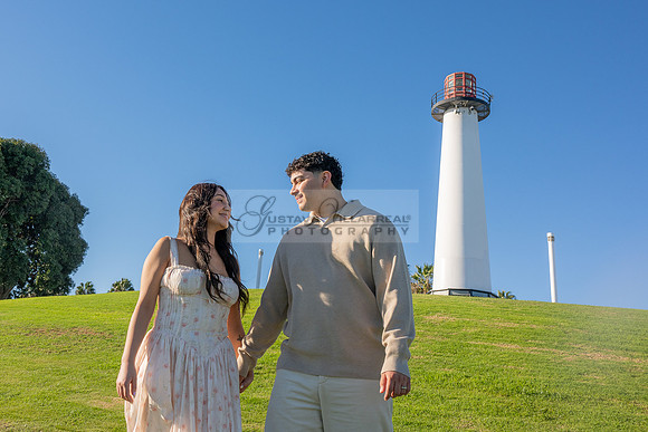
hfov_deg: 53.4
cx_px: 248
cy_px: 181
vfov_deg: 37.4
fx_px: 636
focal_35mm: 35
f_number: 9
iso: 200
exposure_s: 1/640
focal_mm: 24
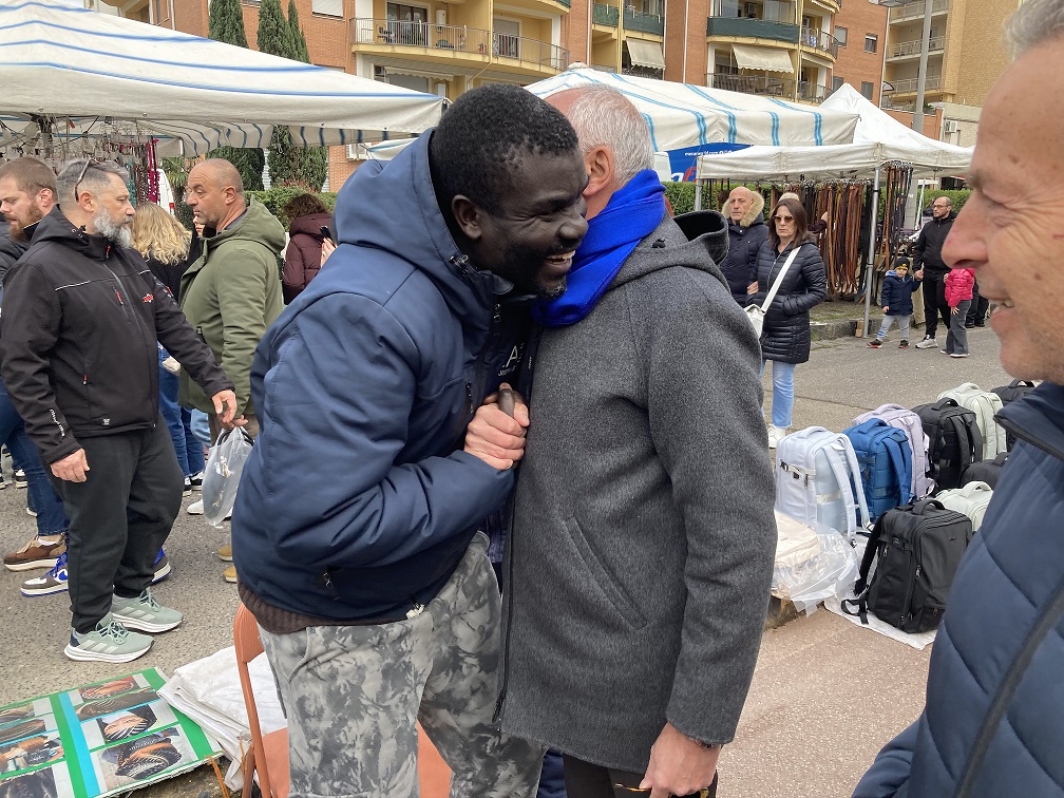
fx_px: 861
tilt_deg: -9.4
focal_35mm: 28
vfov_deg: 49.7
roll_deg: -1.2
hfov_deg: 63.4
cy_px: 399
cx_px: 532
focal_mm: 3.99
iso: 25
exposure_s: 1/121
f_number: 1.8
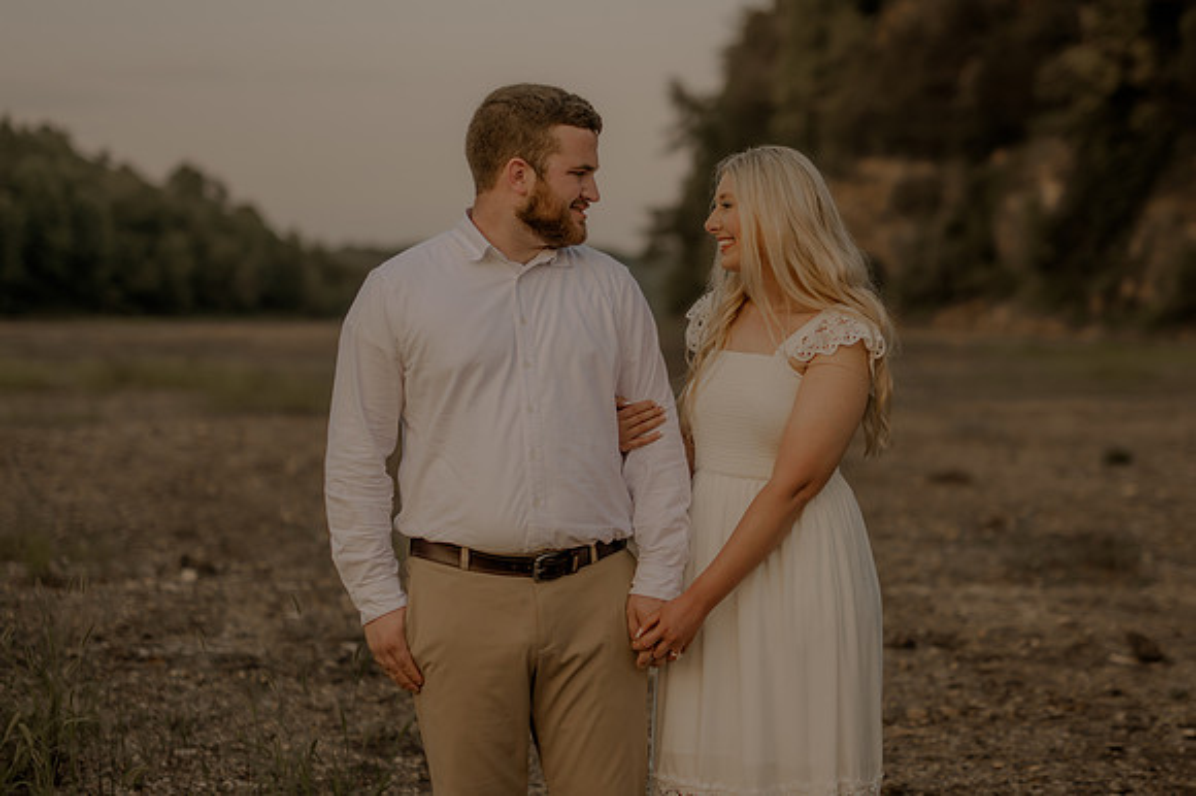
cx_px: 598
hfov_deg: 27.0
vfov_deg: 18.2
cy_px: 398
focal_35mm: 75
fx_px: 2490
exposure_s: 1/1000
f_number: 2.2
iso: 200
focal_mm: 50
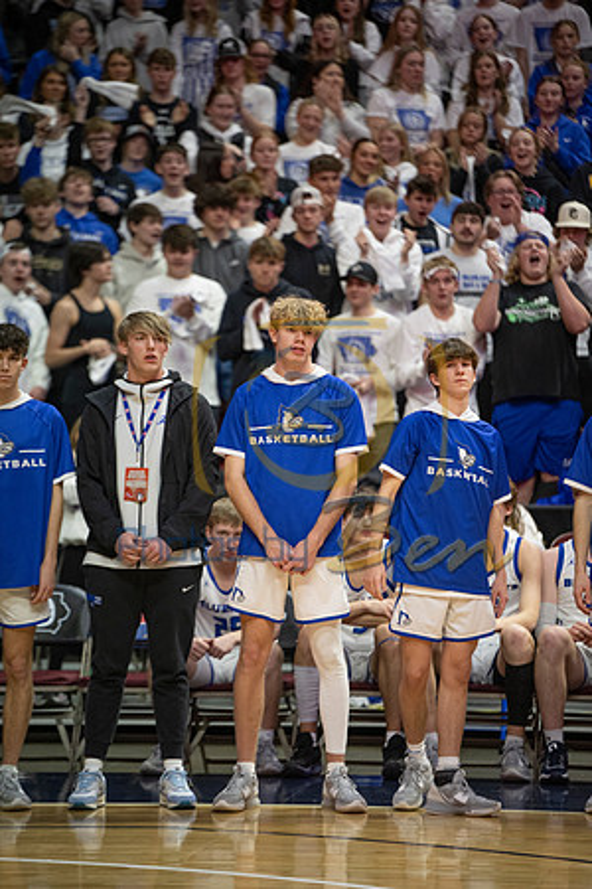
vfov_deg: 10.3
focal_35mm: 200
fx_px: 4933
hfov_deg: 6.9
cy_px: 444
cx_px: 296
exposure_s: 1/640
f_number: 2.8
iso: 2500
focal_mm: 200
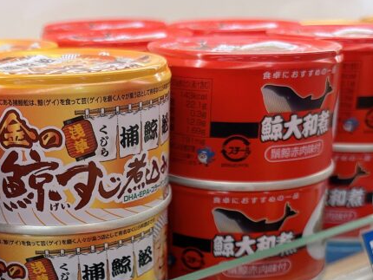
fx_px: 625
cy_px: 304
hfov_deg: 33.0
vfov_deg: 23.7
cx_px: 131
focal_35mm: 58
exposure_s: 1/120
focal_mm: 5.96
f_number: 1.6
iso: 80
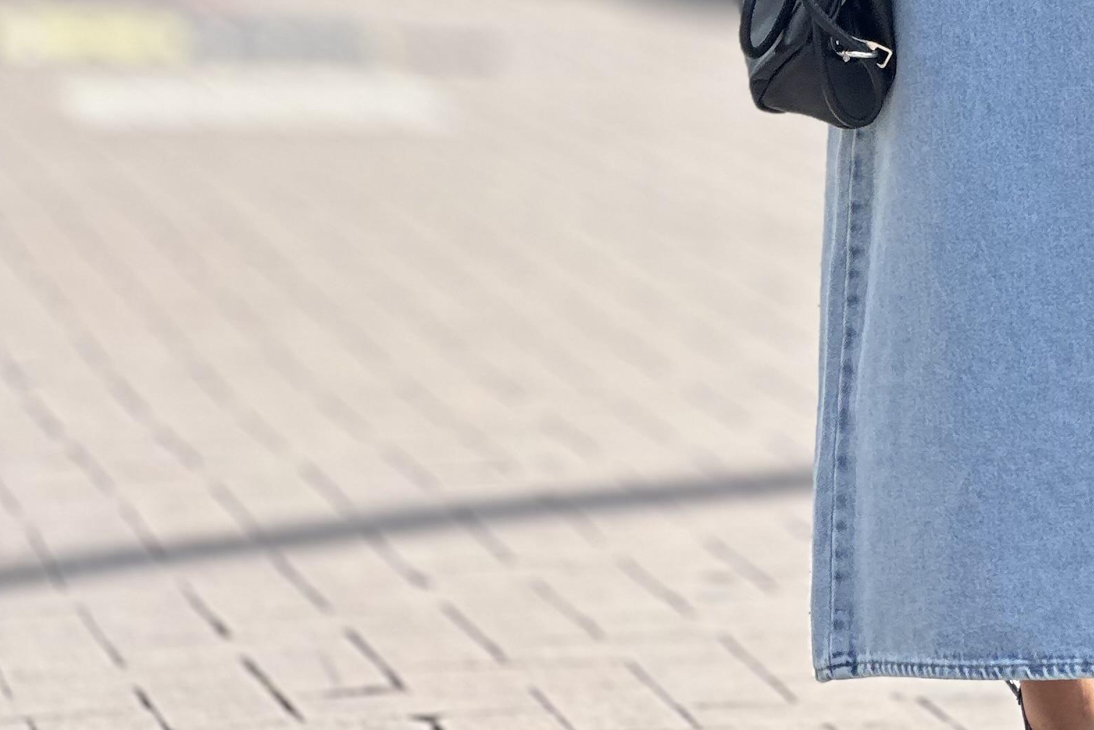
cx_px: 1042
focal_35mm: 205
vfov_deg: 6.6
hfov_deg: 10.0
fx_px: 6229
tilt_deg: +2.8
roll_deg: -0.5
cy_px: -279
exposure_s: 1/490
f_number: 2.8
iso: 32
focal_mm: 9
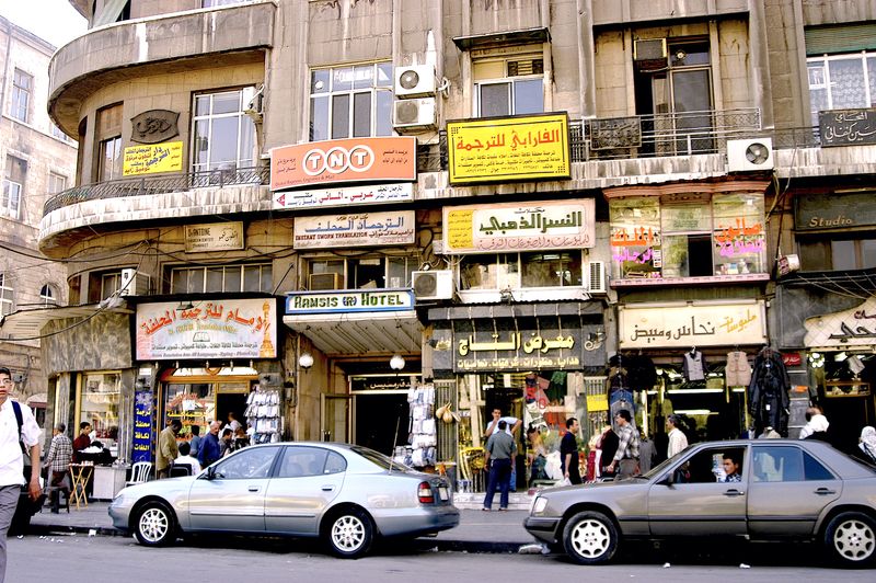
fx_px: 875
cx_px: 438
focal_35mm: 36
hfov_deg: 53.2
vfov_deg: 36.8
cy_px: 292
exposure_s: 1/200
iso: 200
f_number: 3.2
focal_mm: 24
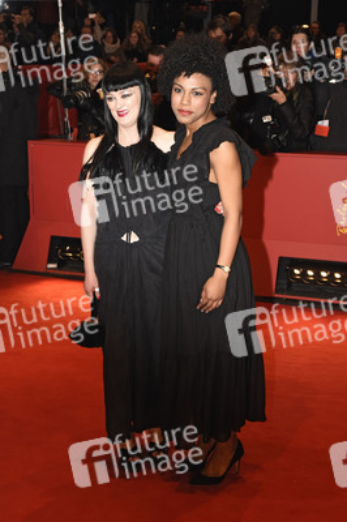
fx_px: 825
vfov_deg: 35.1
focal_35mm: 57
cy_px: 261
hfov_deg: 23.7
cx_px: 174
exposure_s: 1/250
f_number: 6.3
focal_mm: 38
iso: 800
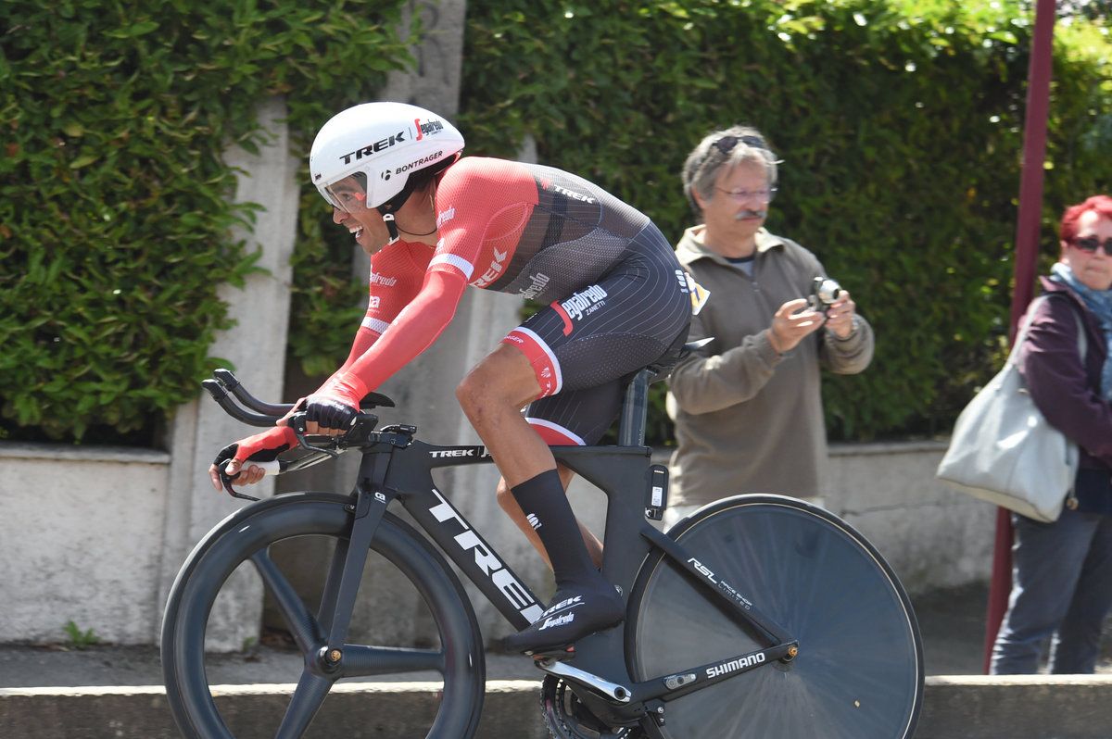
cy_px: 370
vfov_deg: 8.6
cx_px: 556
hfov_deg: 12.8
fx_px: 4938
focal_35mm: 160
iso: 1600
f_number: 7.1
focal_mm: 160
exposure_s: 1/1000
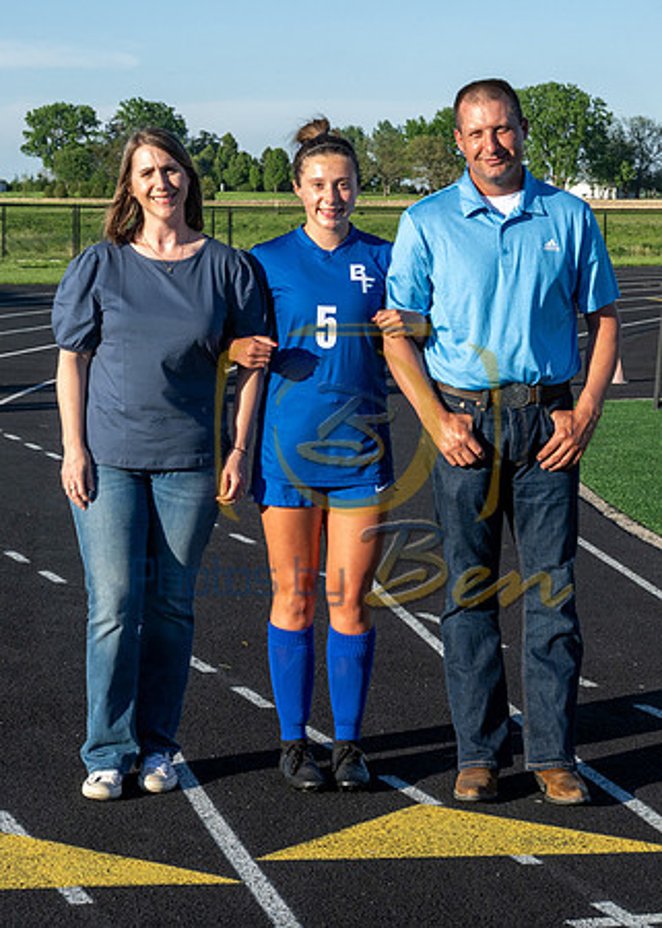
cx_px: 304
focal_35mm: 86
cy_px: 233
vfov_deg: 22.8
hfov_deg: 16.5
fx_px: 2279
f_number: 11
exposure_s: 1/250
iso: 160
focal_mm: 38
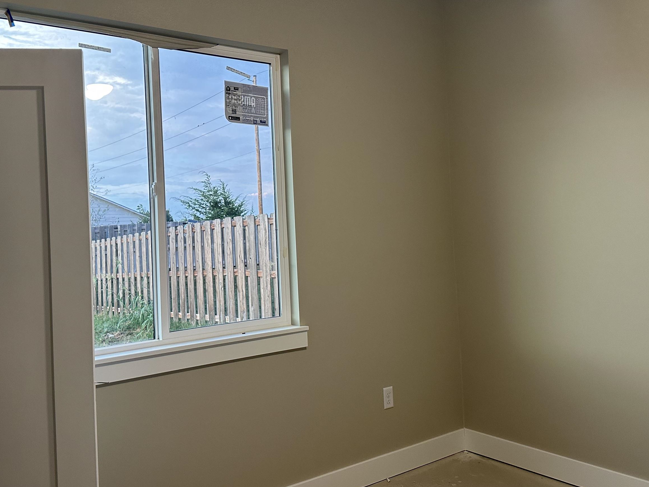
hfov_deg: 56.4
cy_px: 218
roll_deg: +2.2
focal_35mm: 32
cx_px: 260
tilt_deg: +1.2
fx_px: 600
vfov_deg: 44.1
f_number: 1.78
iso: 200
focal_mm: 6.86
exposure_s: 1/111
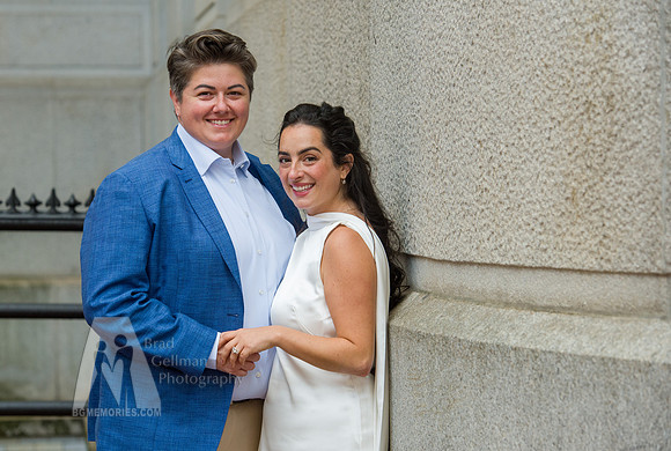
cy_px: 218
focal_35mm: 137
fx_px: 2568
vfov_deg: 10.0
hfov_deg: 14.9
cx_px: 292
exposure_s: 1/320
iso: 800
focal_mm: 122
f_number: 5
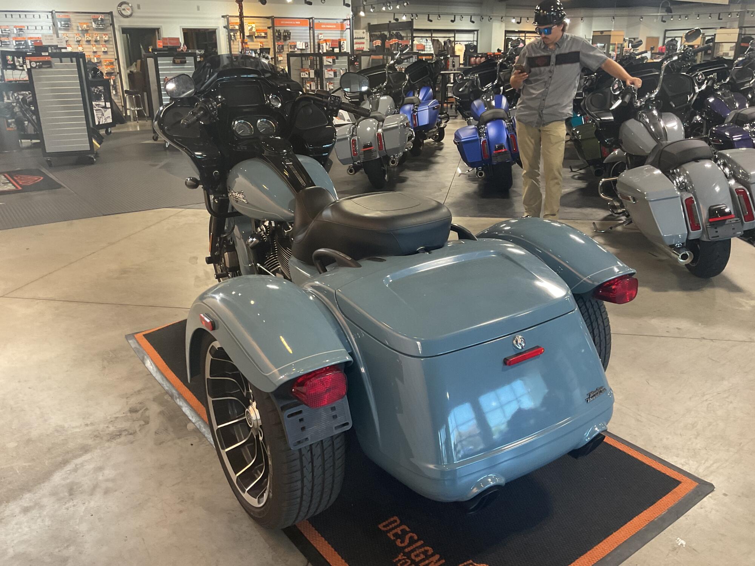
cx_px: 378
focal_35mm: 29
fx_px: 633
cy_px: 283
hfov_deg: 61.7
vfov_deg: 48.2
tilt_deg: -20.0
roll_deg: +1.6
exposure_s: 1/60
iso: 125
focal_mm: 3
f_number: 1.8
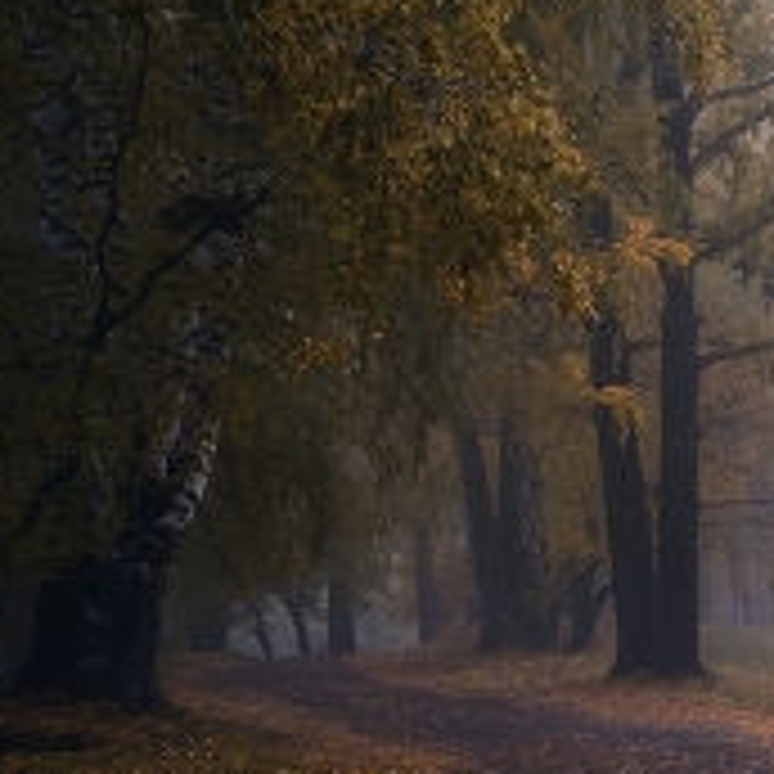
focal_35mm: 136
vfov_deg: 12.8
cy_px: 513
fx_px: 3448
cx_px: 1006
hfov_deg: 12.4
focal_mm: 35
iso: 100
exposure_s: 1/250
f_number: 4.5
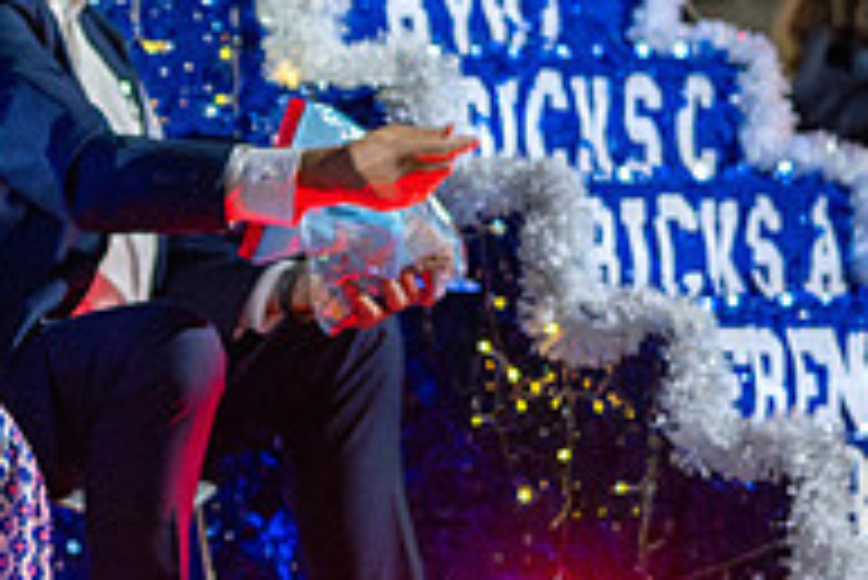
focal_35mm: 361
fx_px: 8710
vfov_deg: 3.8
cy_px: 376
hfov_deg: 5.7
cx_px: -280
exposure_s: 1/320
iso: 10000
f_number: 1.4
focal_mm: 105
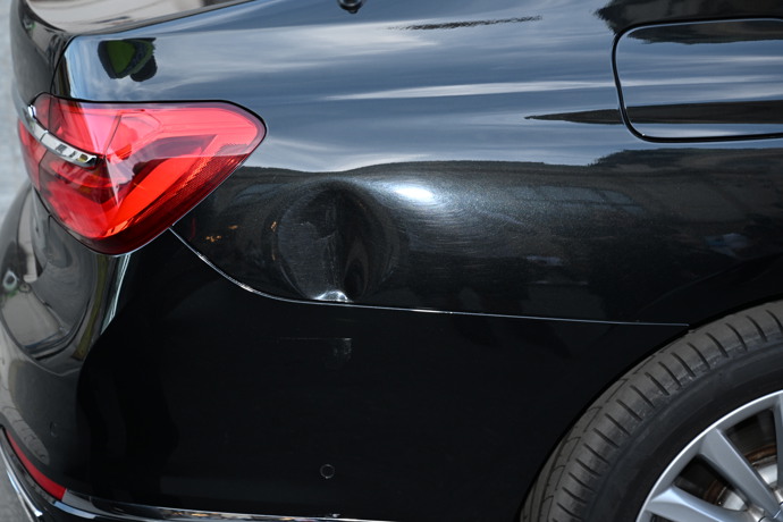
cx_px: 392
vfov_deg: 19.5
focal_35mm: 70
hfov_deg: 28.8
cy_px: 261
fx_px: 1522
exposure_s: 1/250
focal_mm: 70
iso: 800
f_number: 5.6
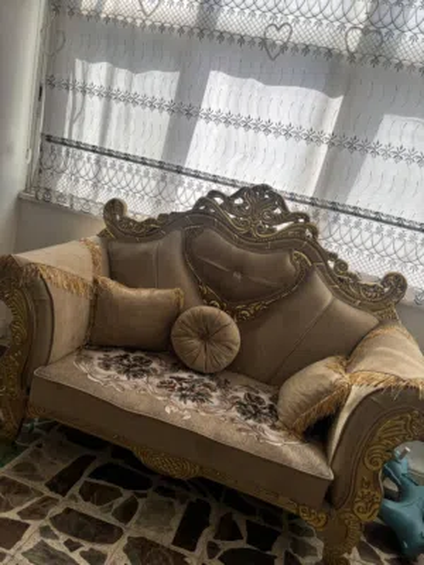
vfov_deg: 67.3
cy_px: 282
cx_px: 212
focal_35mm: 26
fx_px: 425
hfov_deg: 53.1
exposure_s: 1/512
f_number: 1.6
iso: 50
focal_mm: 5.96
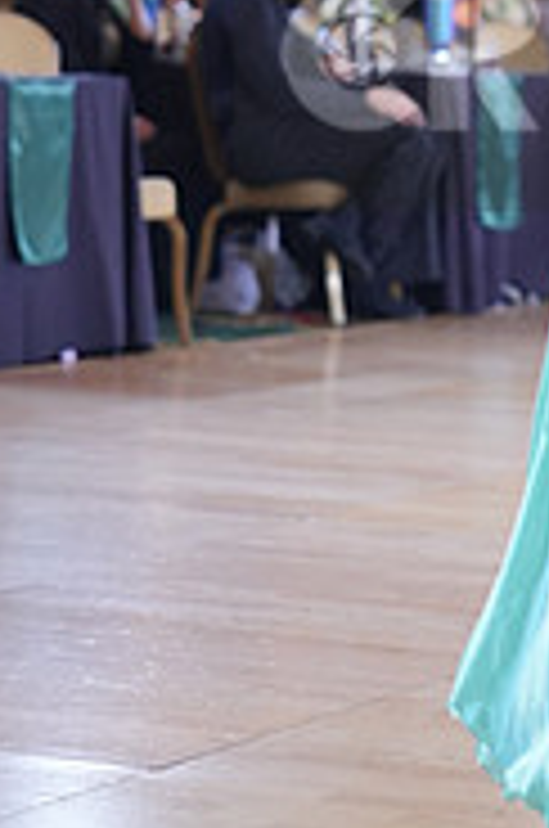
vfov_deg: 12.9
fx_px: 3628
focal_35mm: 158
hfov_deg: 8.4
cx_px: 857
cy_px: 63
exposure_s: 1/500
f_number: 2
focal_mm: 50
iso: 1600
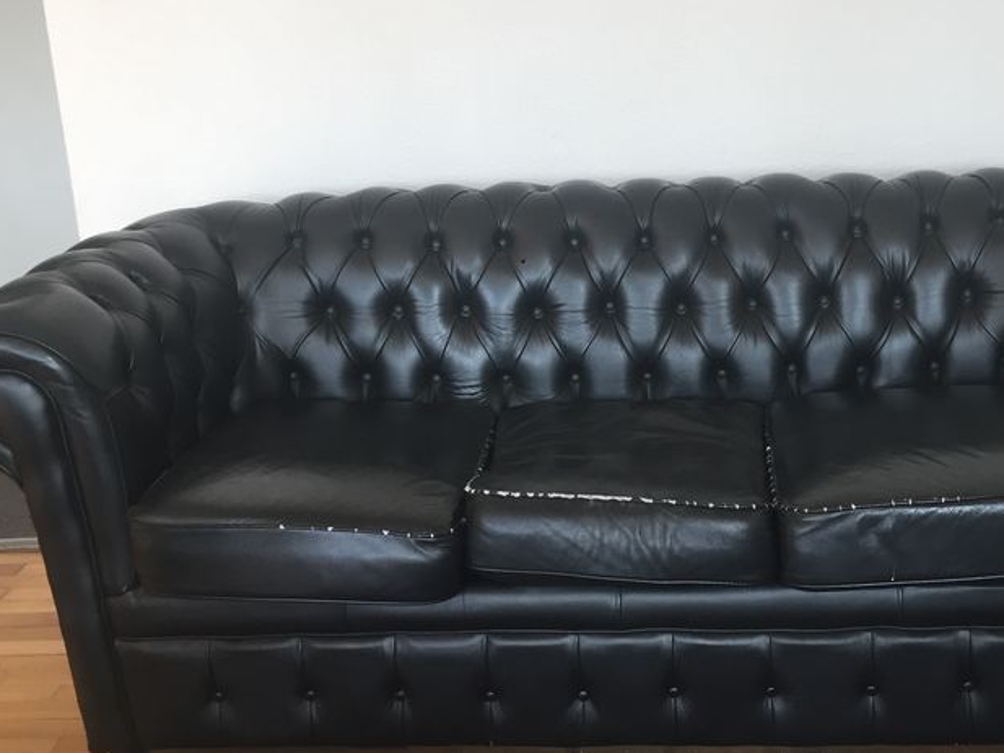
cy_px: 293
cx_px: 600
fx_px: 1363
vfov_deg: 30.8
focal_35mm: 47
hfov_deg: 40.3
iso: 32
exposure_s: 1/33
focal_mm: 4.15
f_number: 2.2
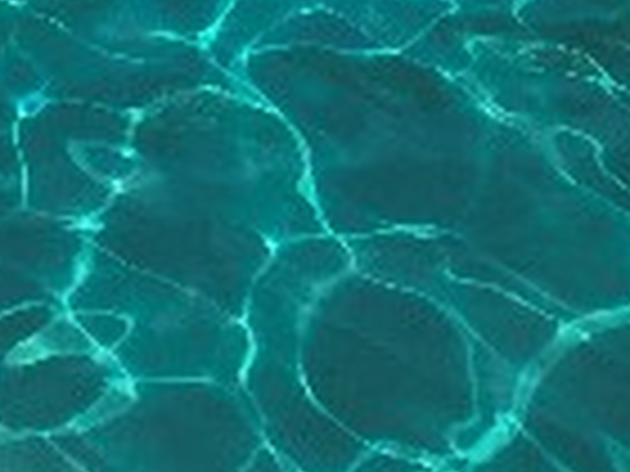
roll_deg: +1.0
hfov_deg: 17.7
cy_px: -301
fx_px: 1747
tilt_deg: -31.2
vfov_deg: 14.1
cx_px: -396
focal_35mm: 96
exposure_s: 1/1230
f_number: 1.8
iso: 20
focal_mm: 3.99
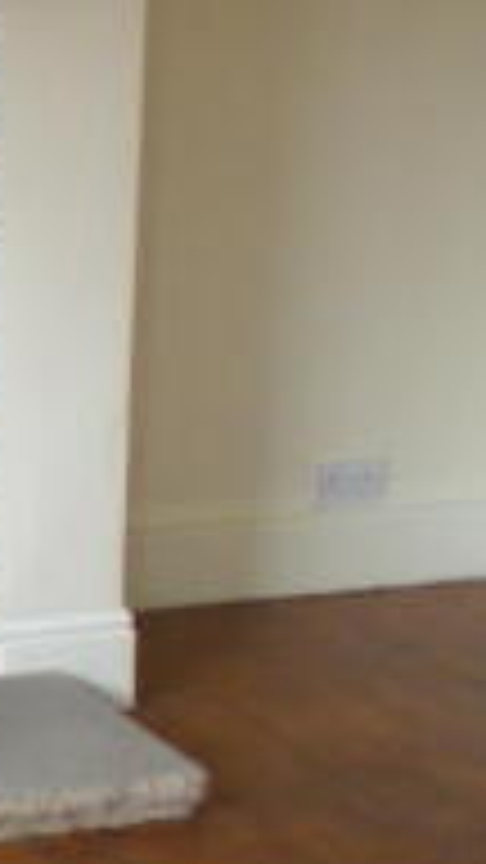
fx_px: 2887
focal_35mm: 126
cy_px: 223
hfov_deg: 9.1
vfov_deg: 16.9
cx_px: -484
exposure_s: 1/61
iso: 189
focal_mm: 6.3
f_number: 3.1
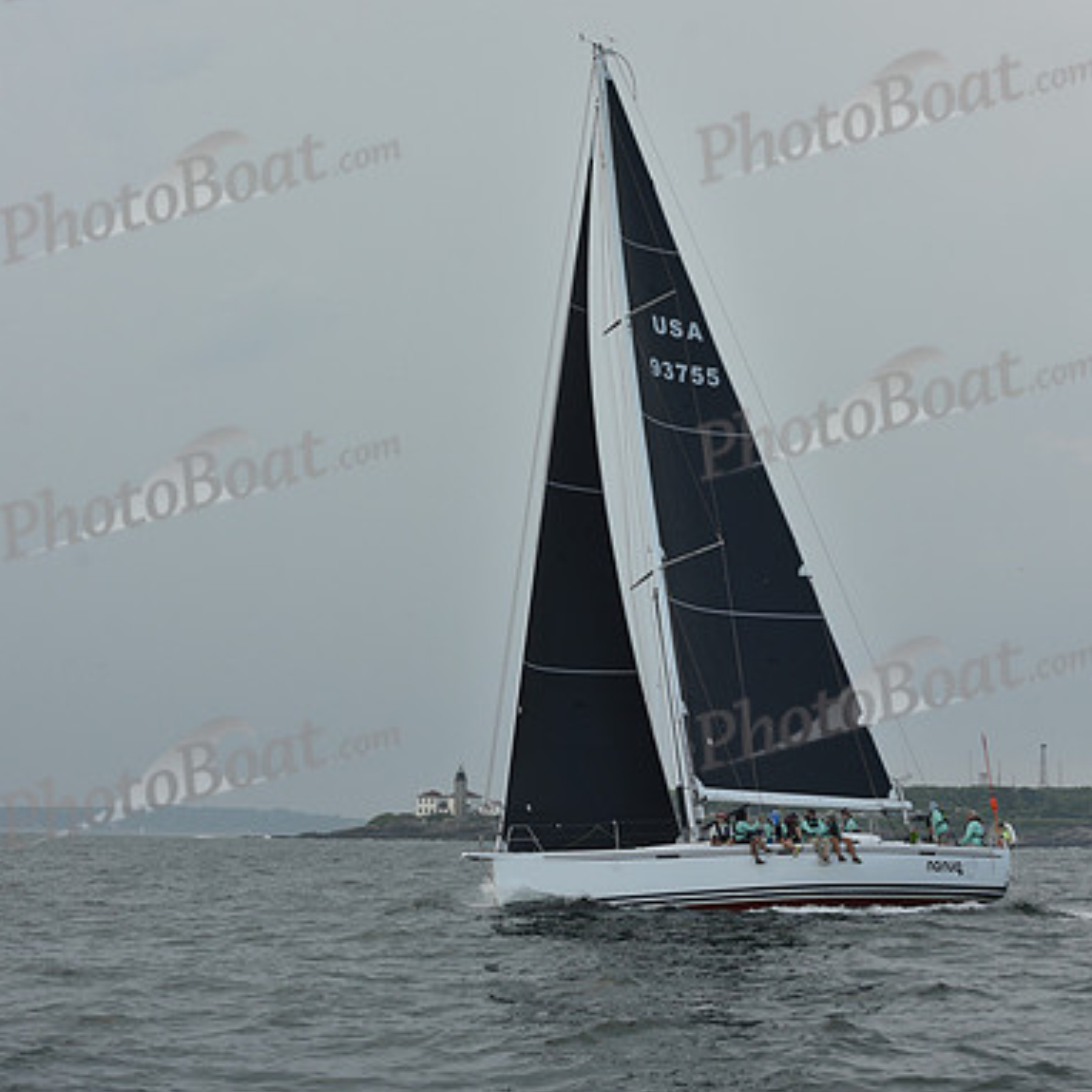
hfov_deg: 19.3
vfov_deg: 19.2
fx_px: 3212
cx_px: 549
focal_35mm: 90
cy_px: 299
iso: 250
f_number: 6.3
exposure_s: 1/800
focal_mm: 70
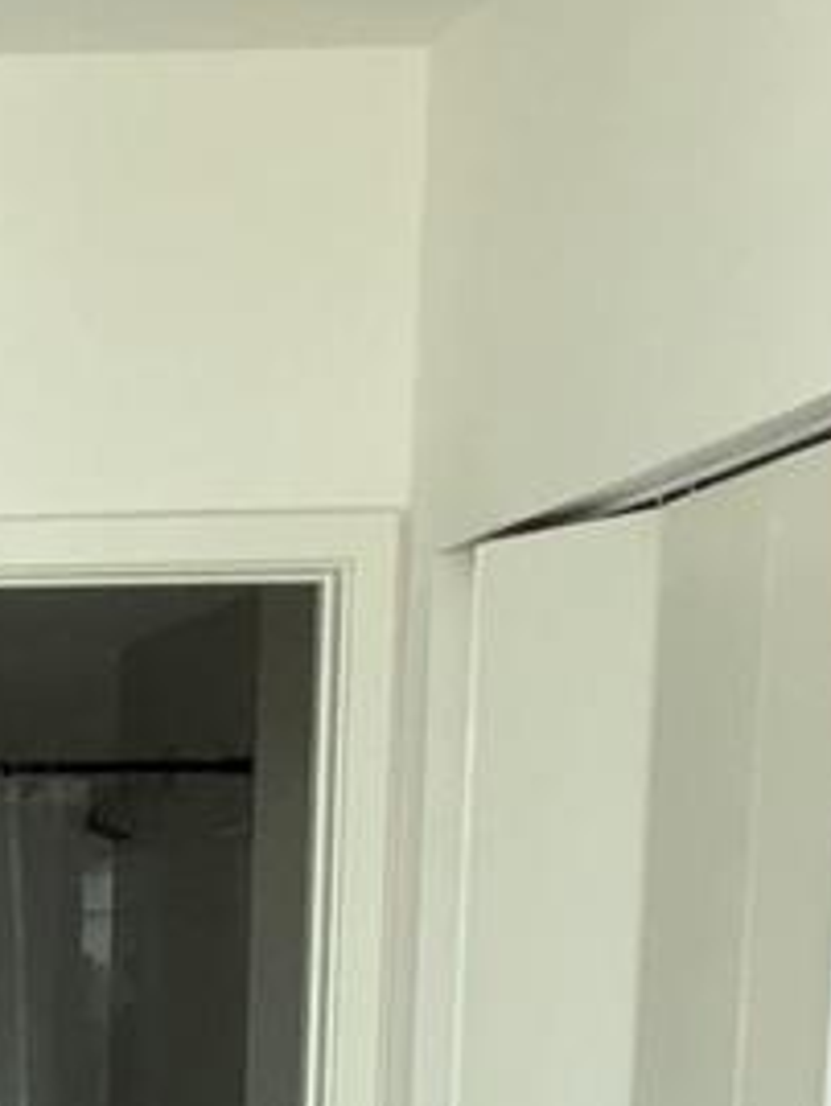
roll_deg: +1.8
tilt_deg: -14.4
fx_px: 3998
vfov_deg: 13.8
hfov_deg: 11.1
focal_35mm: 125
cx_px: -679
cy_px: 2089
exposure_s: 1/120
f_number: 1.8
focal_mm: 4
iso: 64
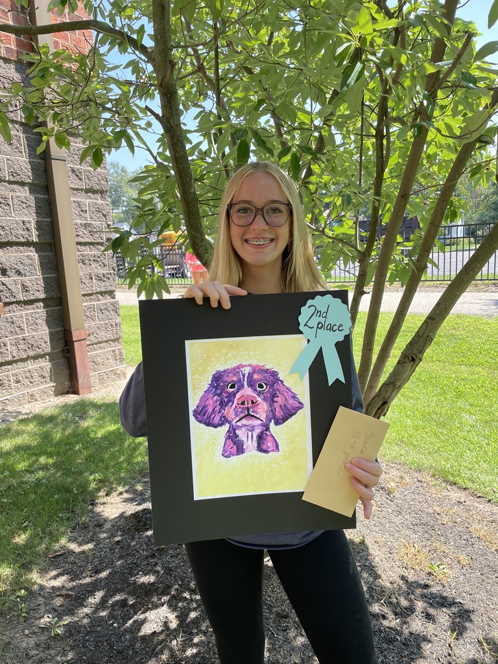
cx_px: 249
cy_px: 332
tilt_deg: -9.3
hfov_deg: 53.1
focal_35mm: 26
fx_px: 499
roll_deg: +1.1
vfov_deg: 67.3
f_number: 1.6
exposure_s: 1/535
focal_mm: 4.2
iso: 32
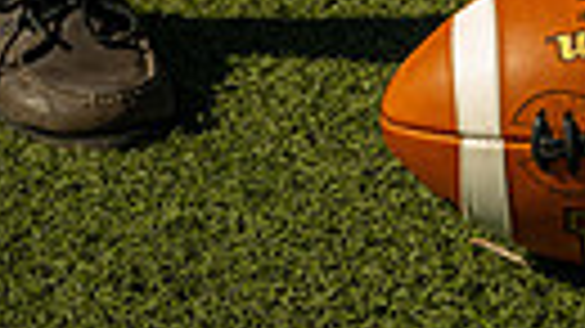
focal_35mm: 188
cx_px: 315
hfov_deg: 11.5
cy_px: -593
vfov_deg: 6.0
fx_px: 2915
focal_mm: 52
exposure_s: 1/125
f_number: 5.6
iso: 100
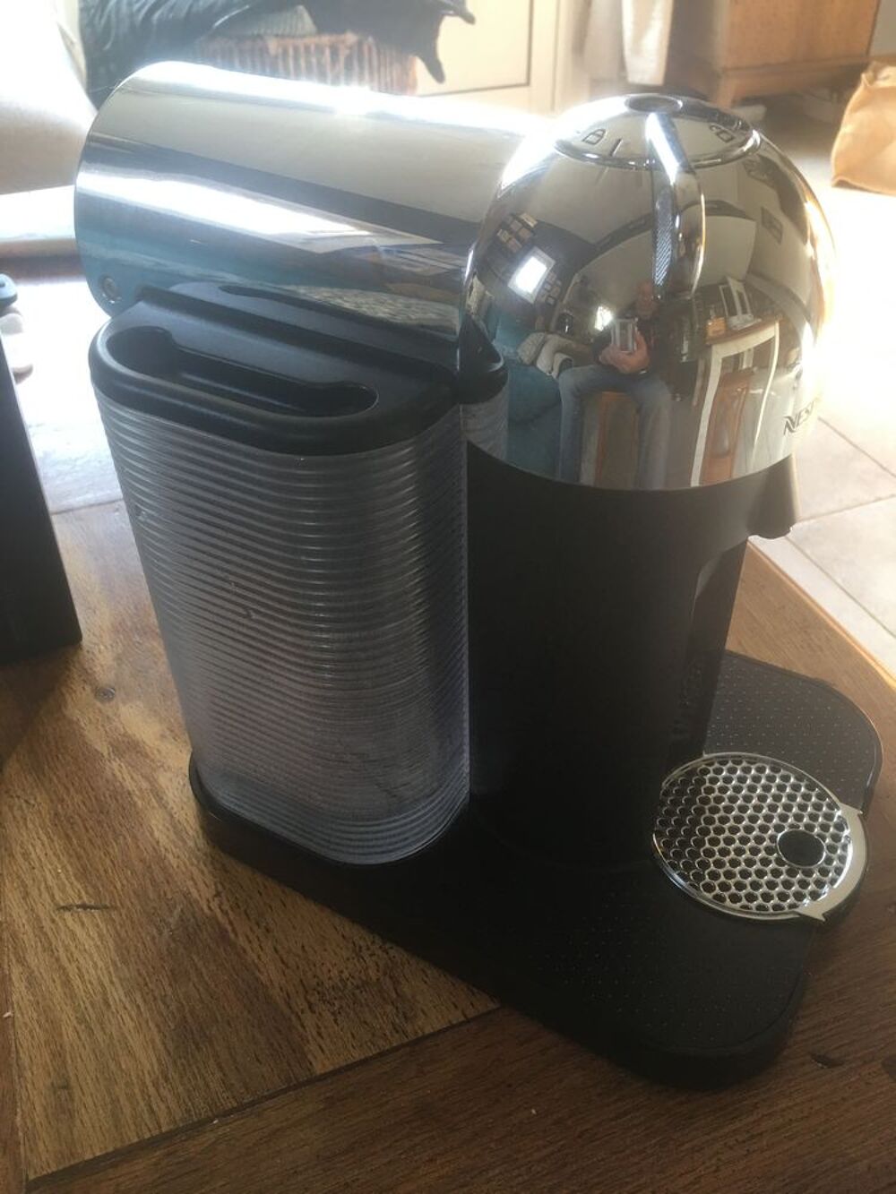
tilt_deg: -38.6
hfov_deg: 48.2
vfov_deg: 61.7
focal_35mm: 29
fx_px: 1001
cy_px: 597
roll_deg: +0.7
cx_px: 448
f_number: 2.2
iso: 50
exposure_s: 1/33
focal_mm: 4.15
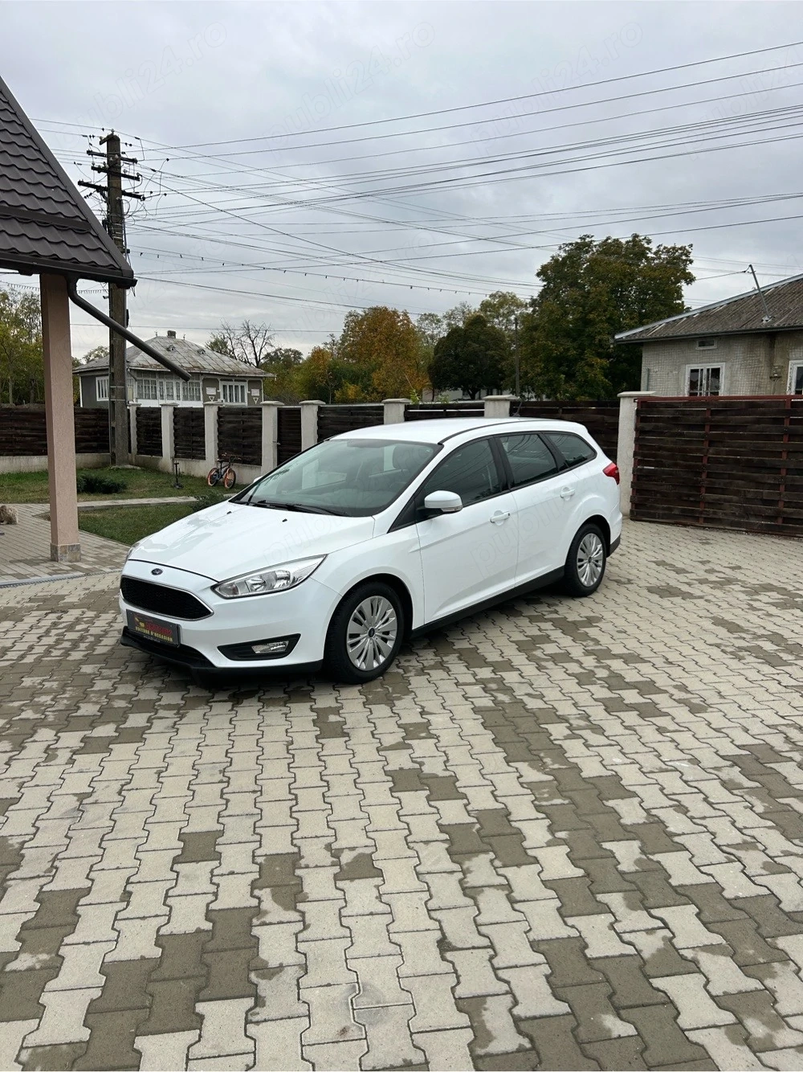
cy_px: 536
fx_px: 804
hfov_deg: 53.0
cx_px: 402
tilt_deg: -7.6
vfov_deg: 67.3
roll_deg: -2.1
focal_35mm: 26
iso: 40
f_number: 1.5
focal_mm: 5.7
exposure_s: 1/279
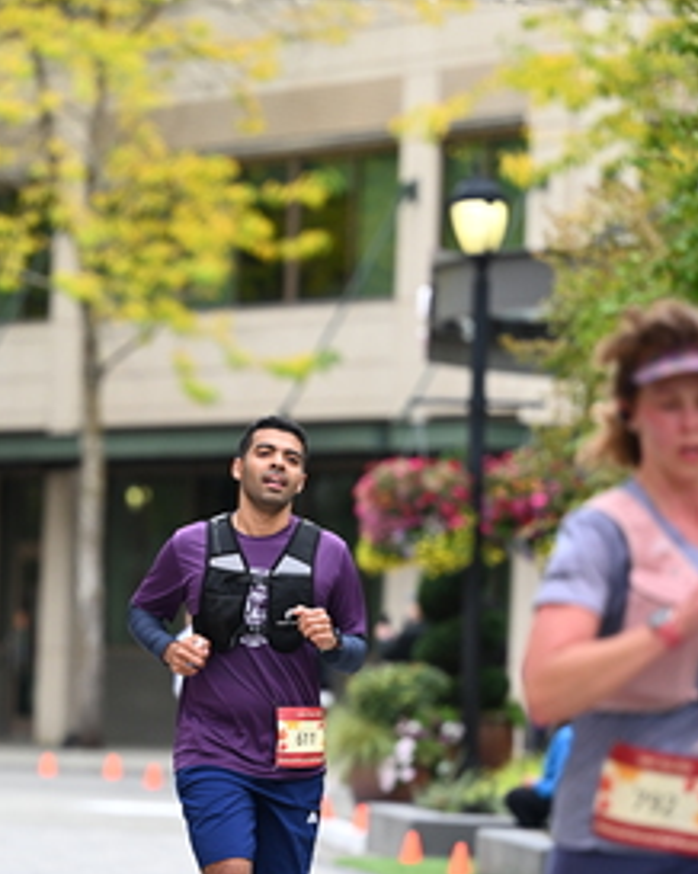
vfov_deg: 6.8
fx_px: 7342
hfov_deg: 5.4
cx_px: 152
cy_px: 557
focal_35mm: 284
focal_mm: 150
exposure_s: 1/2000
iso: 640
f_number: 2.8
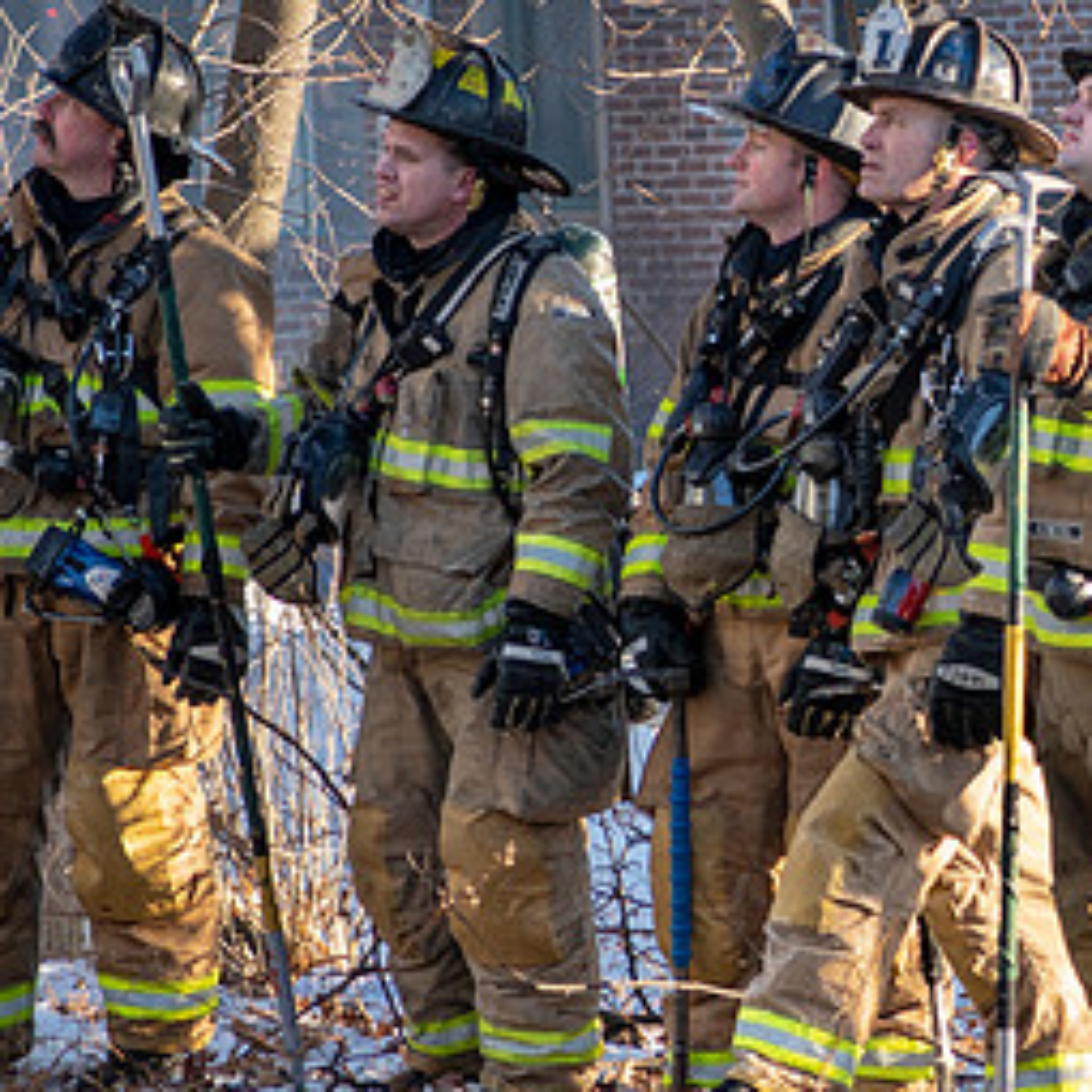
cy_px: 517
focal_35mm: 336
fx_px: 11992
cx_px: 984
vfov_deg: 5.2
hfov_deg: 5.2
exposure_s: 1/320
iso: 320
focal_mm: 100
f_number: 4.5
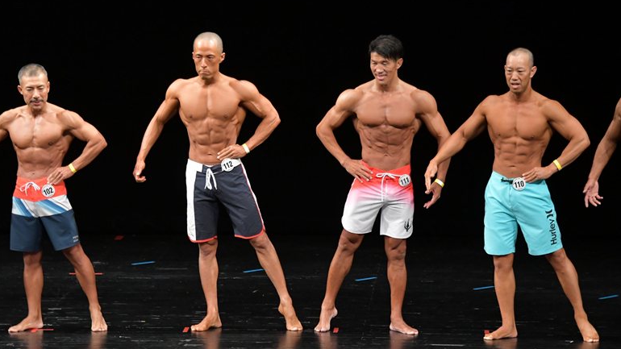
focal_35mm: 237
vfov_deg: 5.1
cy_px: 171
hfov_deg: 9.1
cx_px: 309
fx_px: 3902
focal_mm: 150
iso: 3200
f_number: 5.6
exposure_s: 1/400
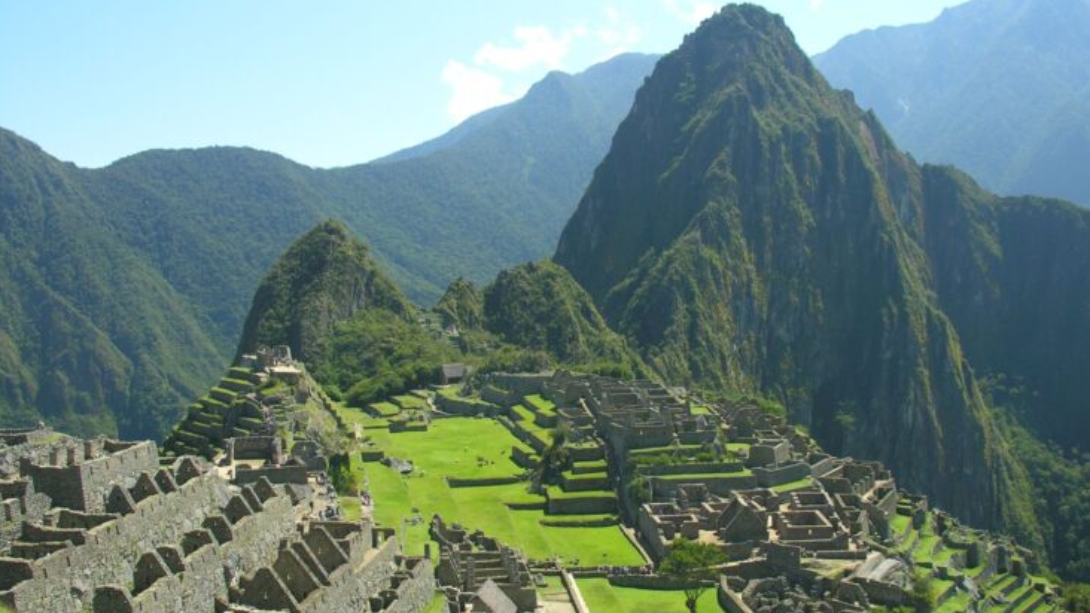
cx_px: 567
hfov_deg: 50.5
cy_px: 375
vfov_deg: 29.6
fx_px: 1156
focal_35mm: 40
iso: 50
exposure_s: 1/83.1
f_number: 4
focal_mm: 8.9
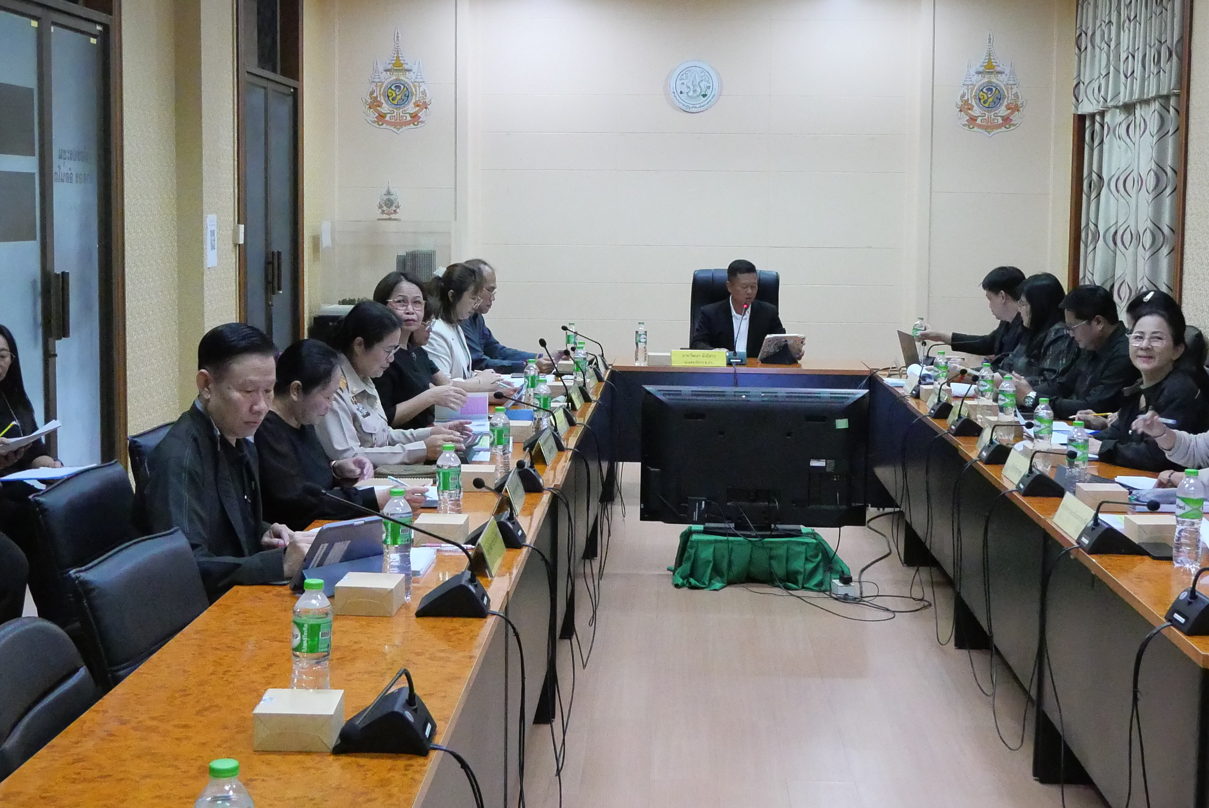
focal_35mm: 44
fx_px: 1479
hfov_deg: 44.5
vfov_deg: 30.5
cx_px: 616
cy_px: 346
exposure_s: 1/80
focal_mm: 12
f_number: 4.5
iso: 4000
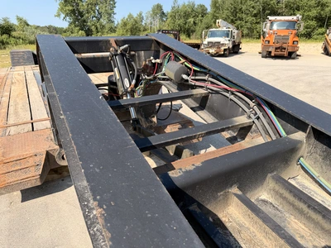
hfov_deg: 71.6
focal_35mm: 24
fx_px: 229
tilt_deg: -19.1
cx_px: 166
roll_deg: +1.9
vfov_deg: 56.8
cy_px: 124
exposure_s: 1/2110
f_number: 1.78
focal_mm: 6.76
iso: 80
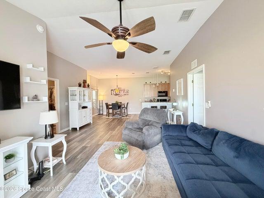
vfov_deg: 85.7
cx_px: 132
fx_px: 107
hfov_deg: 102.1
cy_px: 99
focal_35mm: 14
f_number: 2.2
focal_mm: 2.22
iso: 400
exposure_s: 1/60
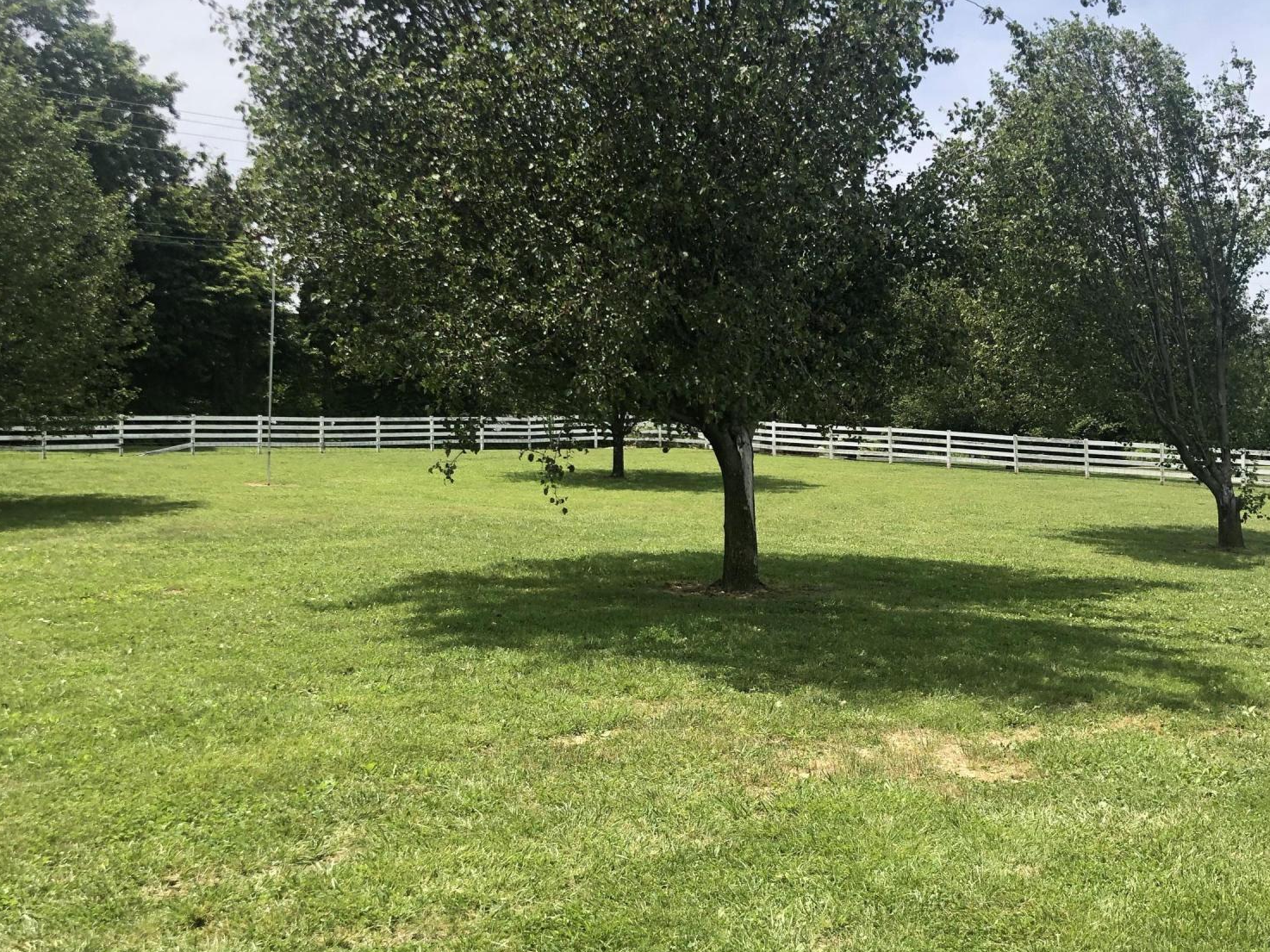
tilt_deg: +2.8
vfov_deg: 37.7
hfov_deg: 49.0
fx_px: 1394
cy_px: 458
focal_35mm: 38
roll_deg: +0.1
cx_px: 641
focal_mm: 3.99
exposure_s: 1/1091
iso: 20
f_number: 1.8
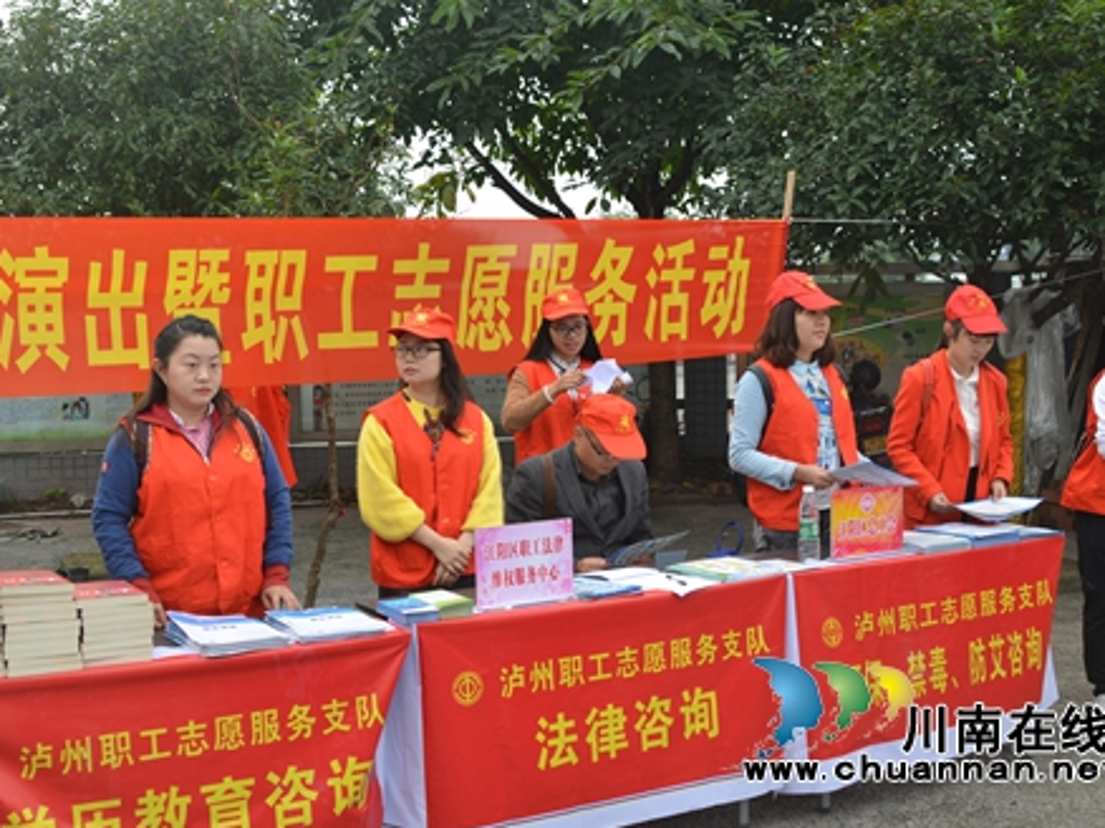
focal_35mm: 46
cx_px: 552
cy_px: 415
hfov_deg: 41.3
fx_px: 1468
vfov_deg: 31.5
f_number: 5.6
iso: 100
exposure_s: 1/125
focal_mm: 28
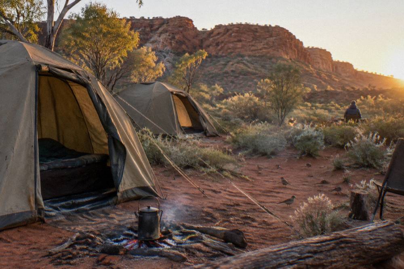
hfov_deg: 41.9
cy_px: 134
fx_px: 527
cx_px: 202
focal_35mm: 47
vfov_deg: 28.6
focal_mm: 47
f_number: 9
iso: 8000
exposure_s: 1/40
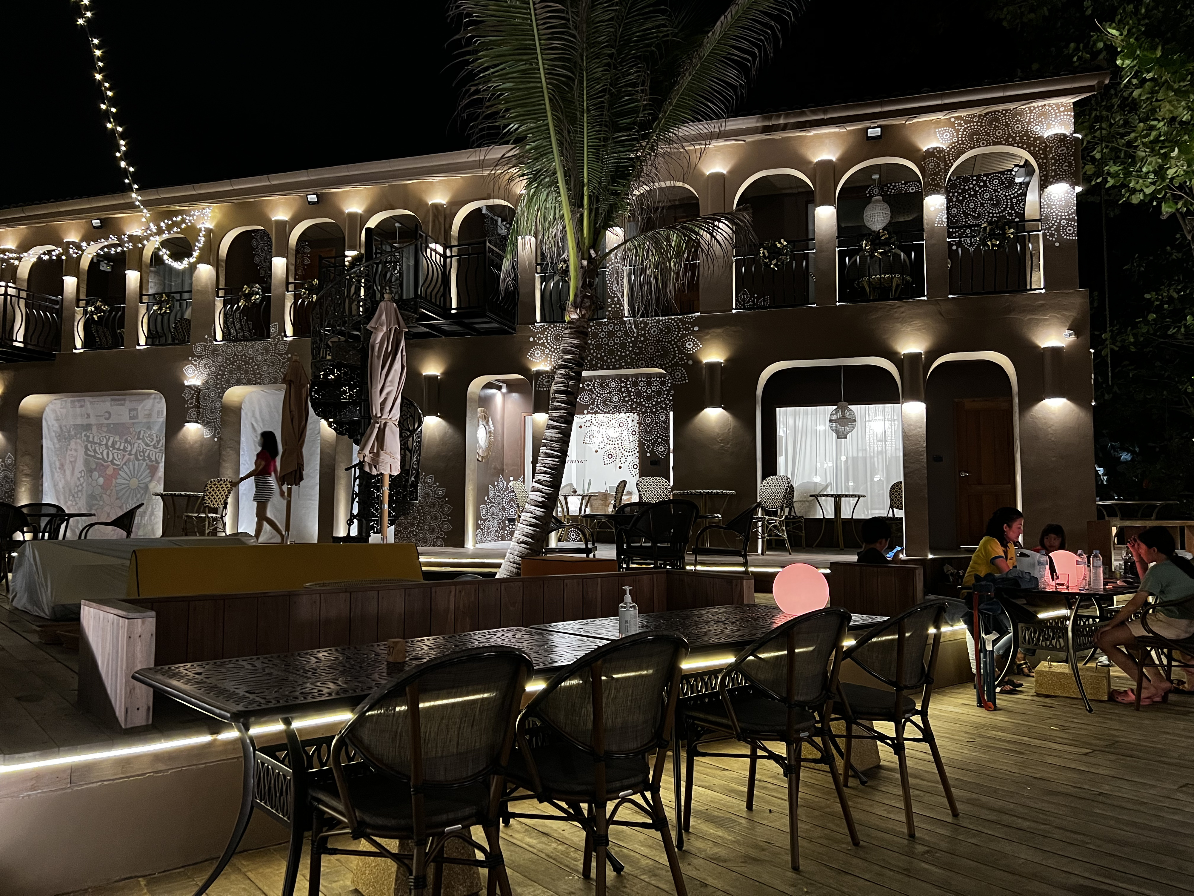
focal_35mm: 26
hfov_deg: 67.3
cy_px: 448
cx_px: 597
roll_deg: +0.0
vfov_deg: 53.1
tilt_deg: +4.3
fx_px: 897
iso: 500
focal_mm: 5.7
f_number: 1.5
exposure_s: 1/33
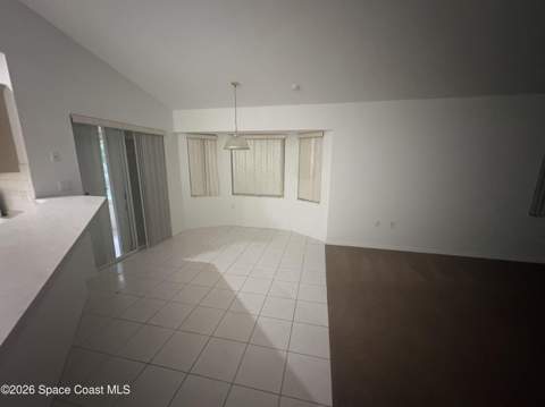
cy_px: 204
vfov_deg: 85.6
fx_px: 220
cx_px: 272
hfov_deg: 102.1
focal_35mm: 14
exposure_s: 1/30
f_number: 2.2
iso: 1000
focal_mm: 2.22
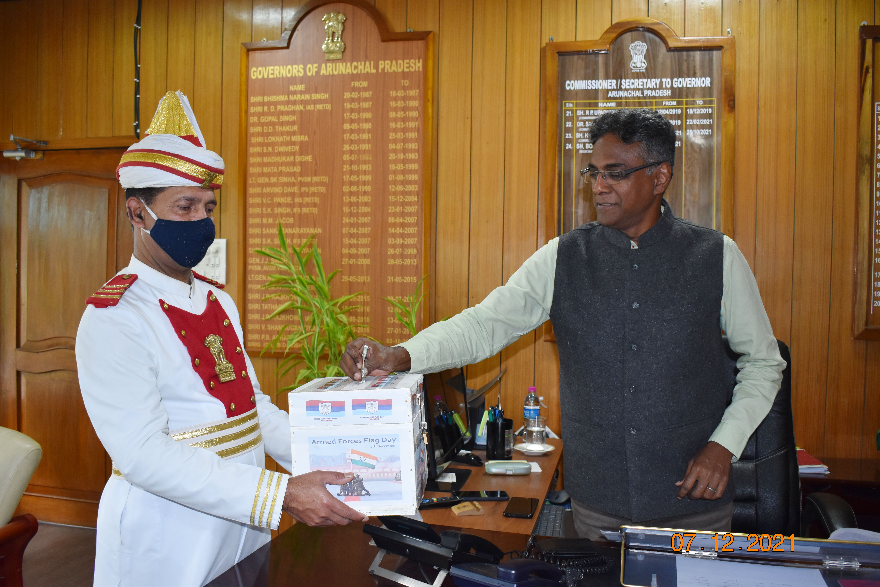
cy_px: 294
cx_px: 440
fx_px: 807
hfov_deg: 57.2
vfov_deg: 40.0
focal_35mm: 33
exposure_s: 1/80
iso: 800
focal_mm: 22
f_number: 4.5
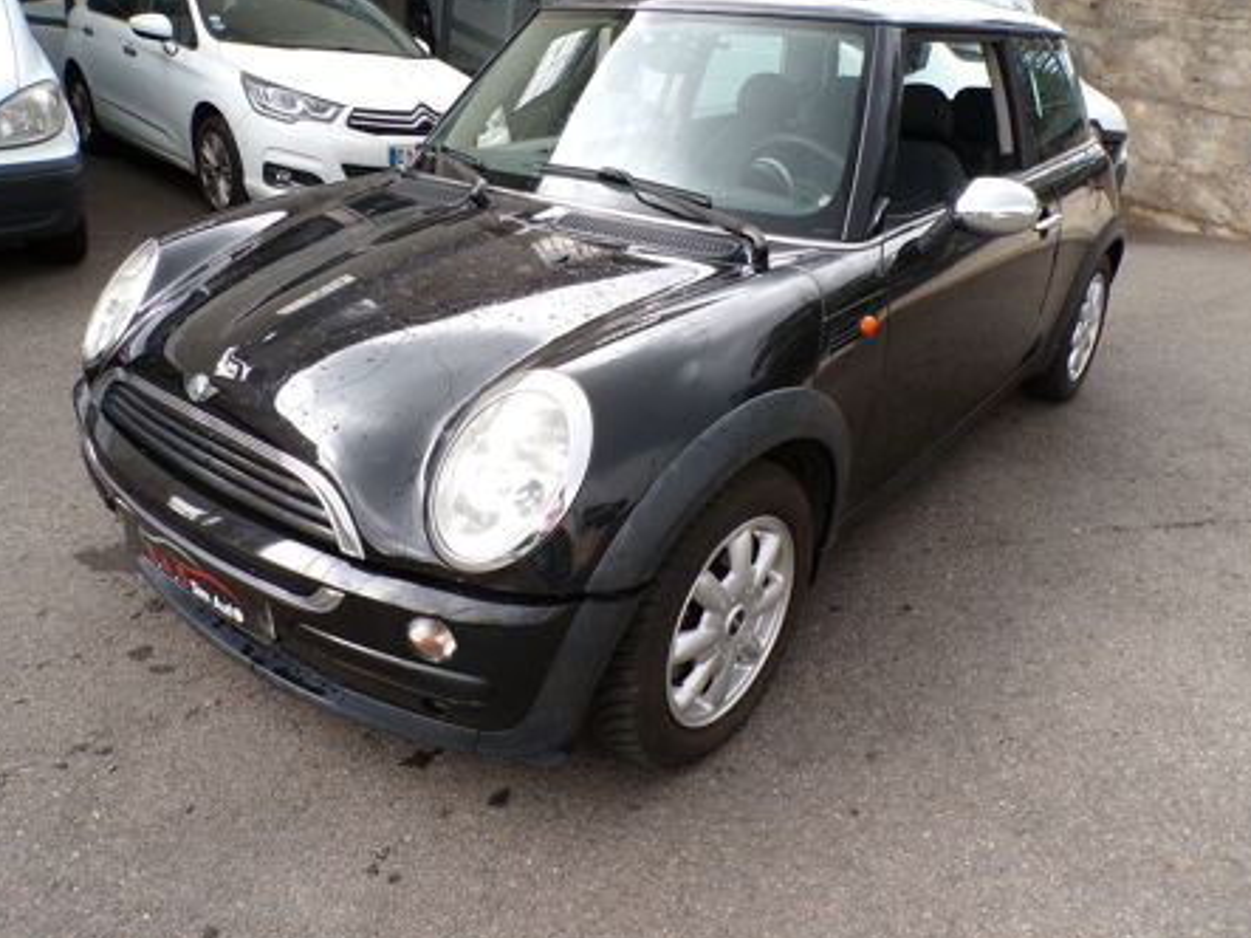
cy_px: 446
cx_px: 661
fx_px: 939
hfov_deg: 67.3
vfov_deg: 53.0
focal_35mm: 26
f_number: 4.4
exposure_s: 1/40
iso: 100
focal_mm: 4.3
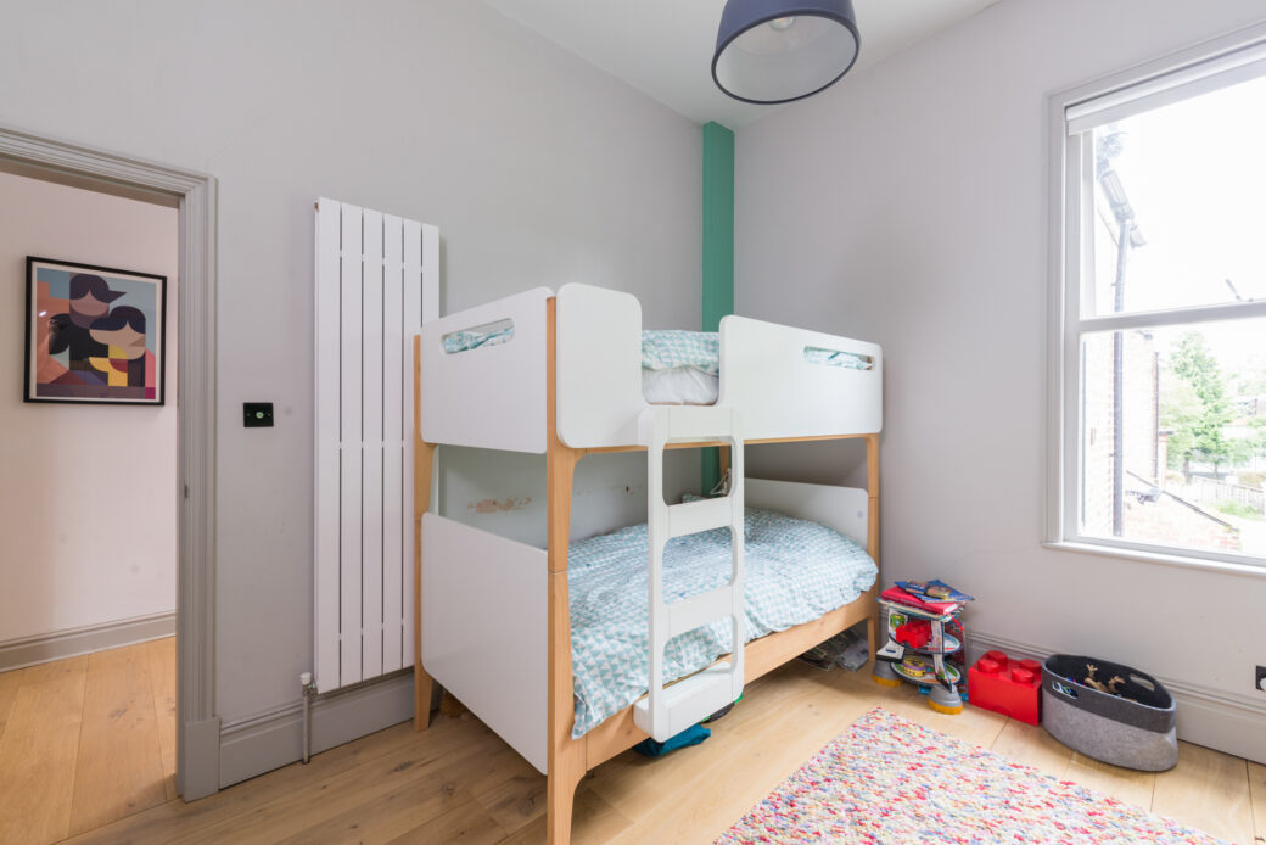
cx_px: 633
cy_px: 422
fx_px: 528
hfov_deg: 100.4
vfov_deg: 77.4
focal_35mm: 15
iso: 100
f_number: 9
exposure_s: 1/2.5
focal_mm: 15
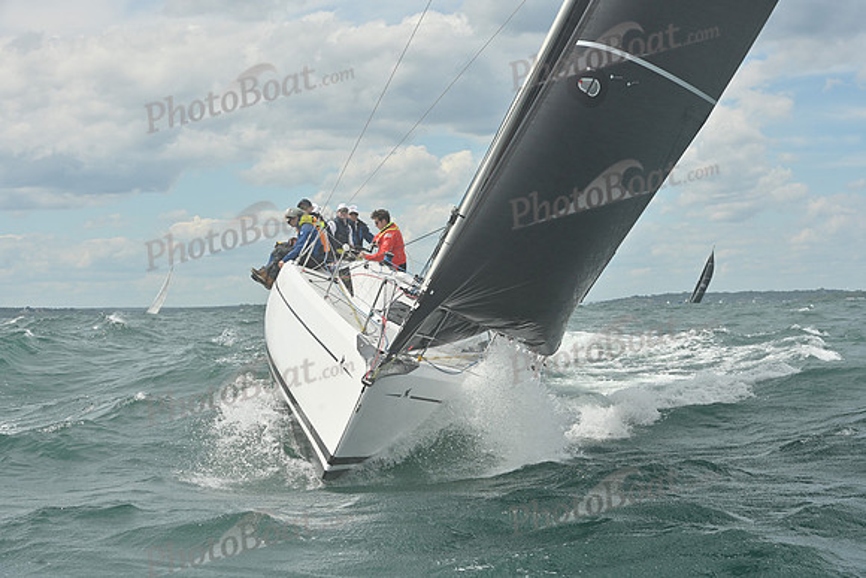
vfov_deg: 19.5
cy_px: 289
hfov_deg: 28.8
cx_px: 433
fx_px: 1684
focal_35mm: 70
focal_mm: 70
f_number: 11
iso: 320
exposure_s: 1/1250
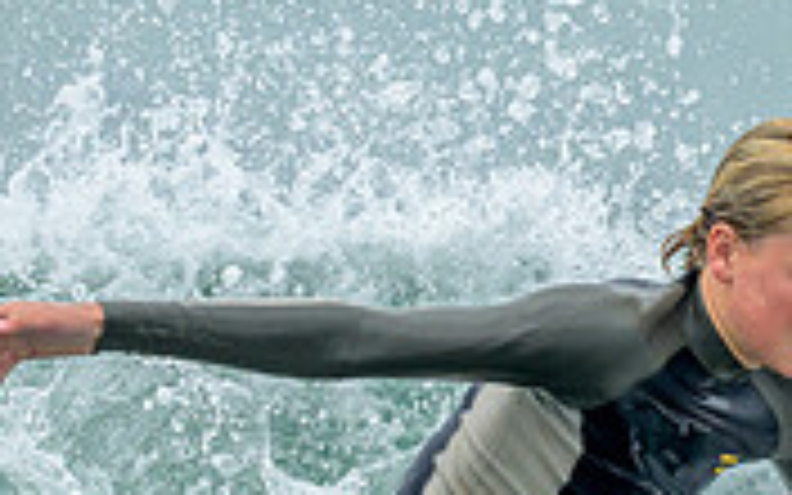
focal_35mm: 4106
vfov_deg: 0.3
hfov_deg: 0.5
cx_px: 381
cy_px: 641
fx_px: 88626
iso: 220
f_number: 6.3
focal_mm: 800
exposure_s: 1/2000
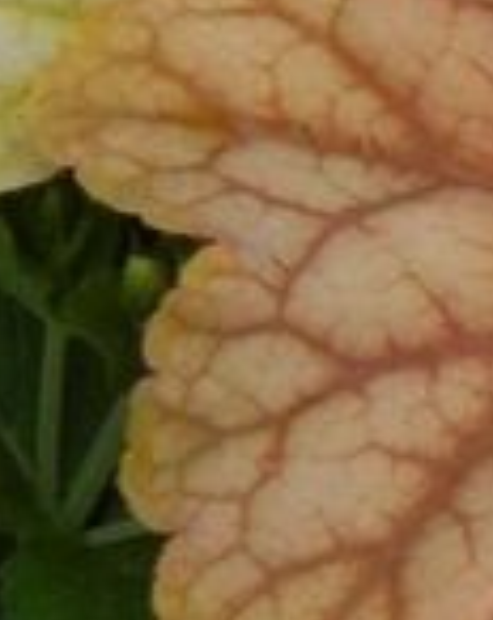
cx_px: 1190
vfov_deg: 2.8
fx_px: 12674
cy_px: -119
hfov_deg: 2.2
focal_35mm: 692
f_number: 5
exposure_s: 1/500
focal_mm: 23
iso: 160
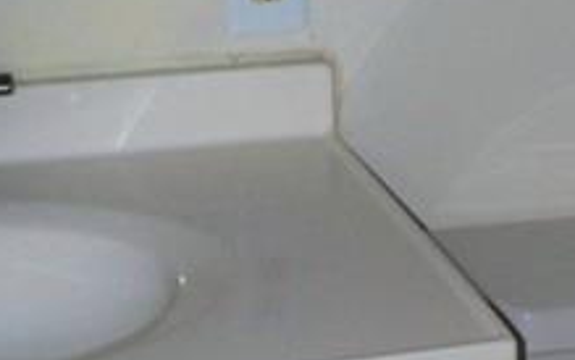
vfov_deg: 10.1
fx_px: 2038
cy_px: 173
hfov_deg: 15.6
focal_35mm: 130
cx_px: 659
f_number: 2.8
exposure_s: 1/30
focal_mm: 7.54
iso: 200
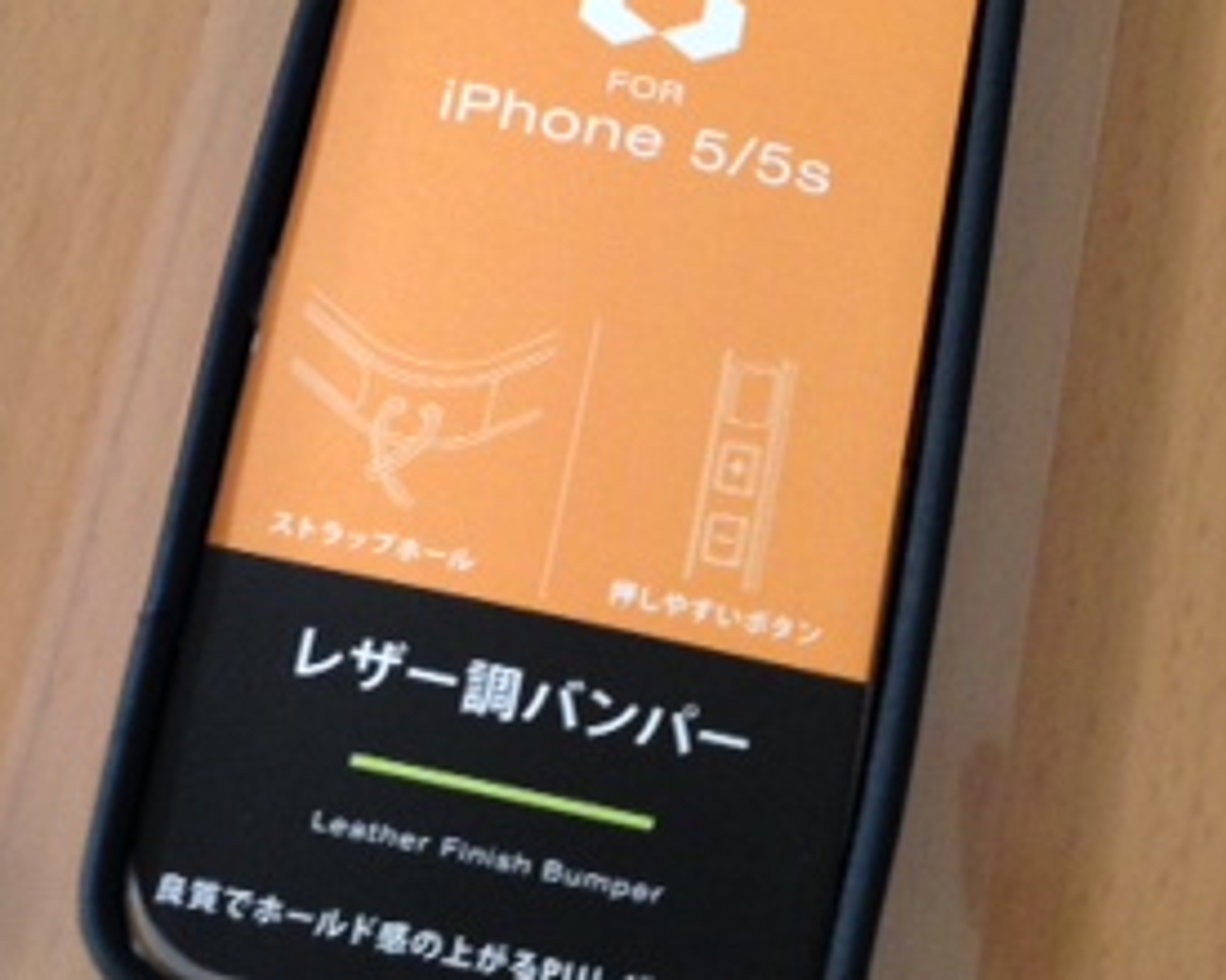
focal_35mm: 75
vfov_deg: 20.4
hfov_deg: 25.3
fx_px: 2721
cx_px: 419
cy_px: 339
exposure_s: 1/20
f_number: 2.4
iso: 200
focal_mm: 4.12
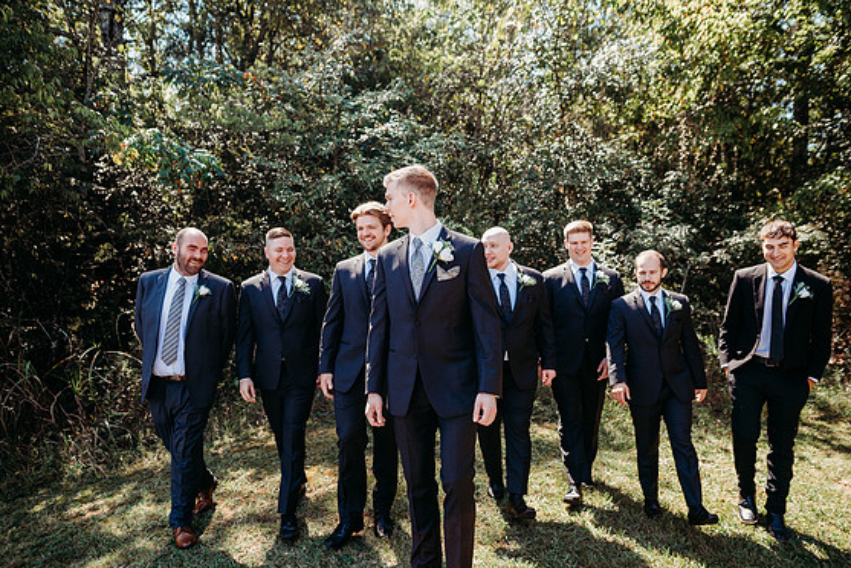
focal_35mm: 25
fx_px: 591
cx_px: 434
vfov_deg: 51.3
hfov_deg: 71.5
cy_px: 294
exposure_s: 1/400
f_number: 2.8
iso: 100
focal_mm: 24
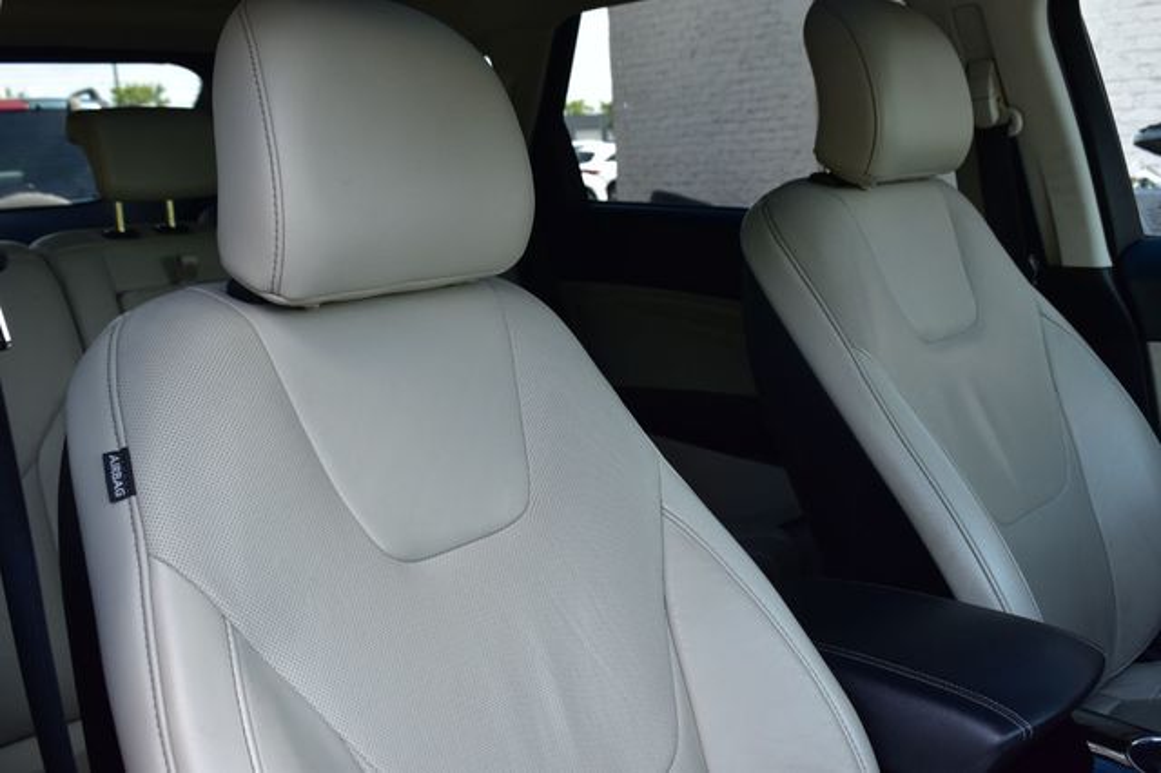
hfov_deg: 49.6
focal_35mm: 39
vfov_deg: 34.2
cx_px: 580
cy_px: 386
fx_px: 1257
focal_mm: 26
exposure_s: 1/100
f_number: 9
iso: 400
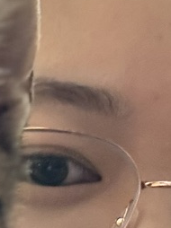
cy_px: 259
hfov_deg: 11.4
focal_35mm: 121
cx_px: -134
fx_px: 798
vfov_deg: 15.8
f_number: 1.9
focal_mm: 2.69
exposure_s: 1/25
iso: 500
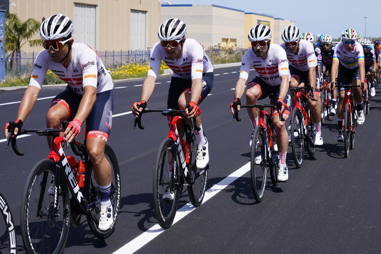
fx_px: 741
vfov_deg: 19.5
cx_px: 190
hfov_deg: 28.8
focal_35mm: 70
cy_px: 127
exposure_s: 1/2500
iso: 800
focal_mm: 70
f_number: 8
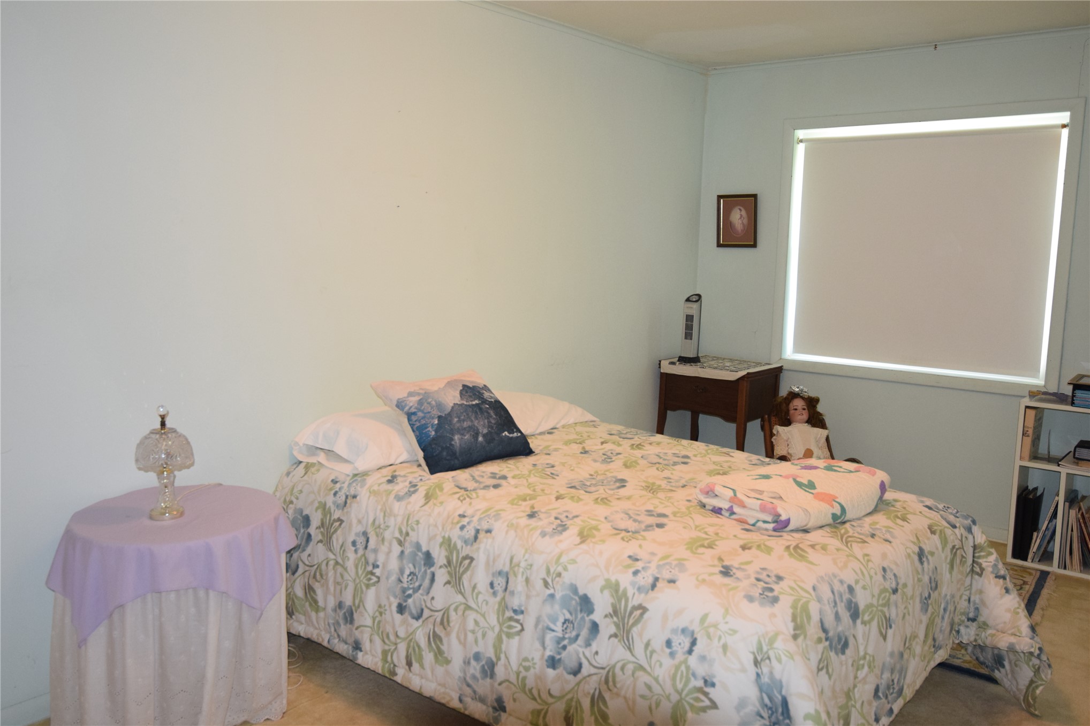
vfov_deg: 43.6
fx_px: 908
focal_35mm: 30
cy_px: 363
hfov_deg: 61.9
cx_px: 545
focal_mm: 20
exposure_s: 1/60
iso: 1400
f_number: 2.8
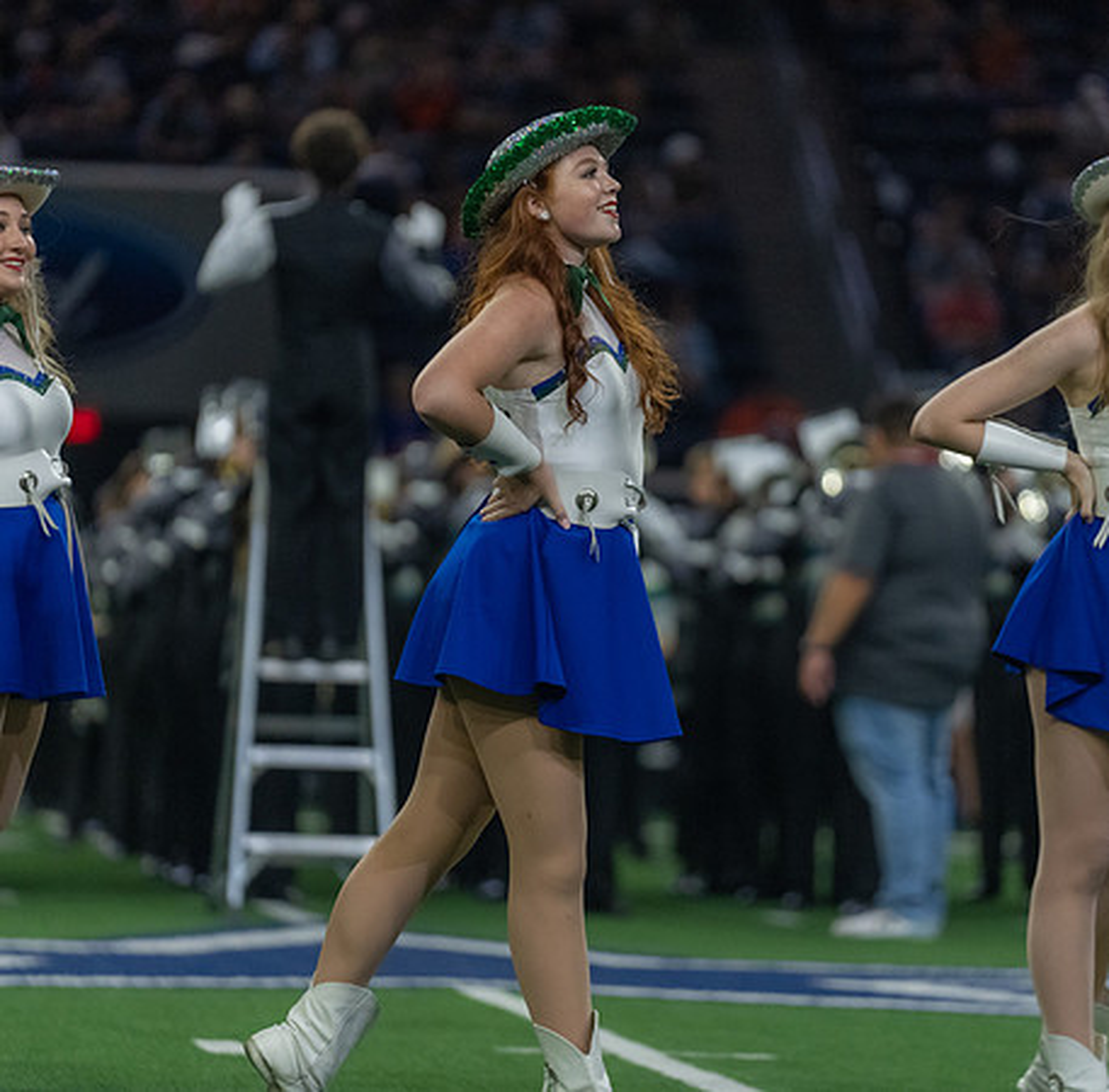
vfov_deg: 6.6
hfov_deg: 6.7
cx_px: 593
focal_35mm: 263
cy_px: 548
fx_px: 9457
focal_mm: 200
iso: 4000
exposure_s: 1/1250
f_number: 2.8
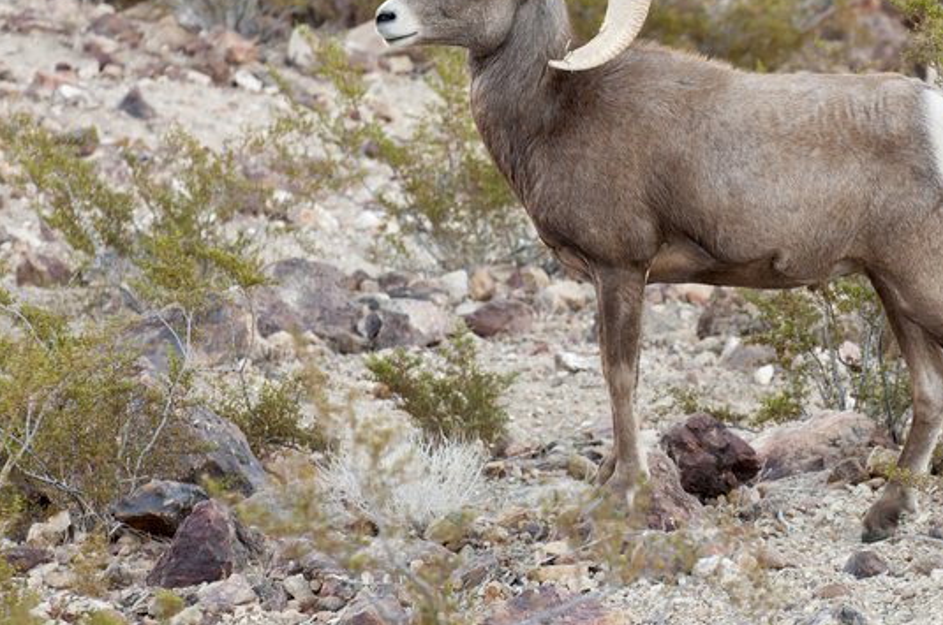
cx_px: 659
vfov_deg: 4.4
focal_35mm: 314
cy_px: 191
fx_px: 8213
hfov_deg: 6.6
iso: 1600
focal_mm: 140
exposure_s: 1/320
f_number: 8
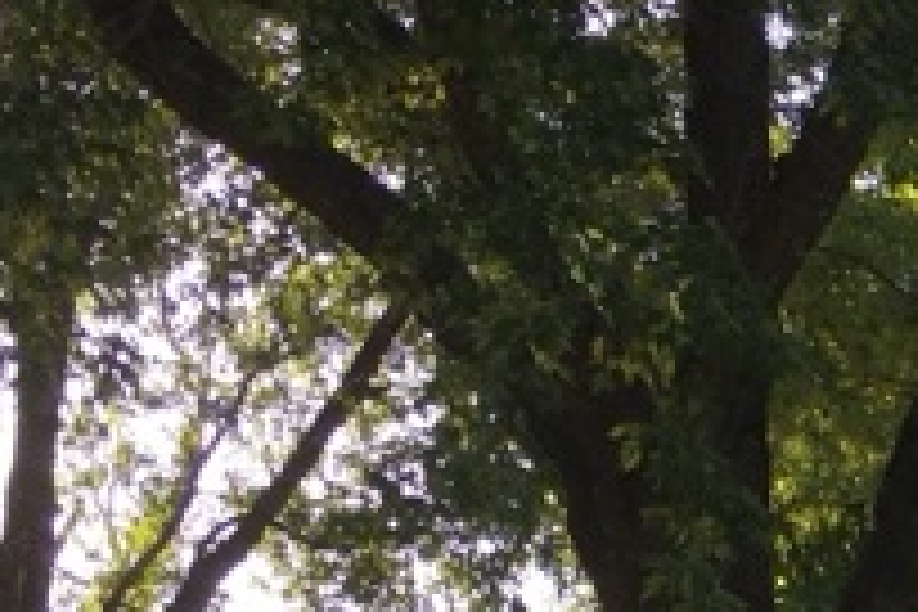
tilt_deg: +10.5
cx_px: 1467
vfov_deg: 11.2
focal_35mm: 118
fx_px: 3009
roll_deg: -0.7
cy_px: 864
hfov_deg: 15.7
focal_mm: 4.15
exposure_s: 1/320
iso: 25
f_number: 2.2
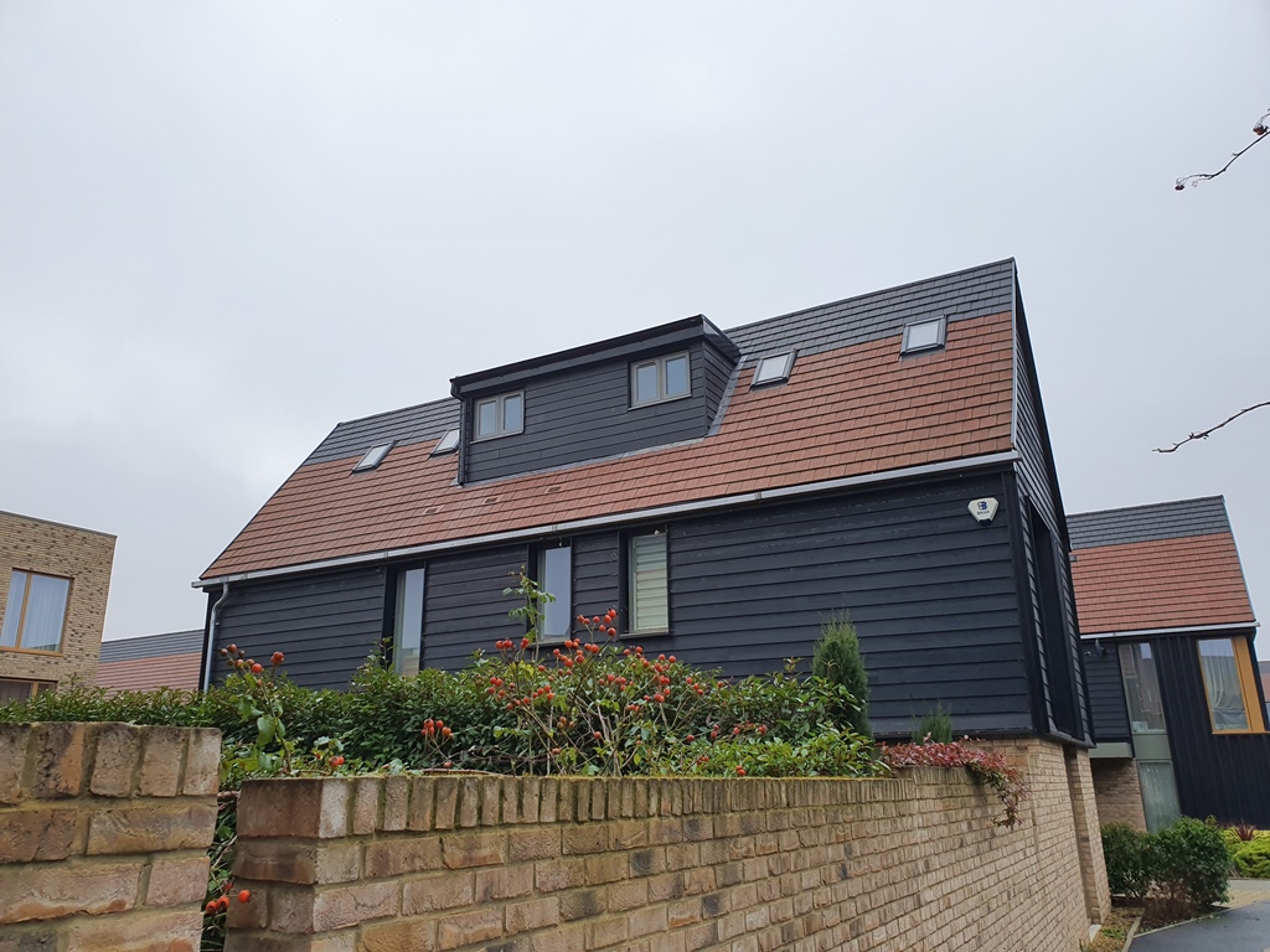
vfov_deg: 53.1
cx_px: 635
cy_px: 476
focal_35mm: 26
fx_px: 954
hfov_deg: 67.3
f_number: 2.4
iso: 50
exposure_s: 1/145
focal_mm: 4.32
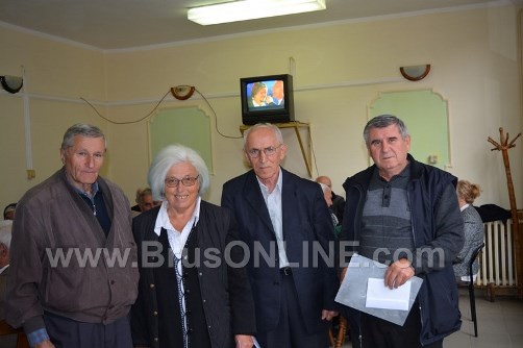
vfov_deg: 34.2
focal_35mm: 39
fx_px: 566
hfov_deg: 49.6
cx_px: 262
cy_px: 174
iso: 400
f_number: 4
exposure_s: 1/60
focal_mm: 26
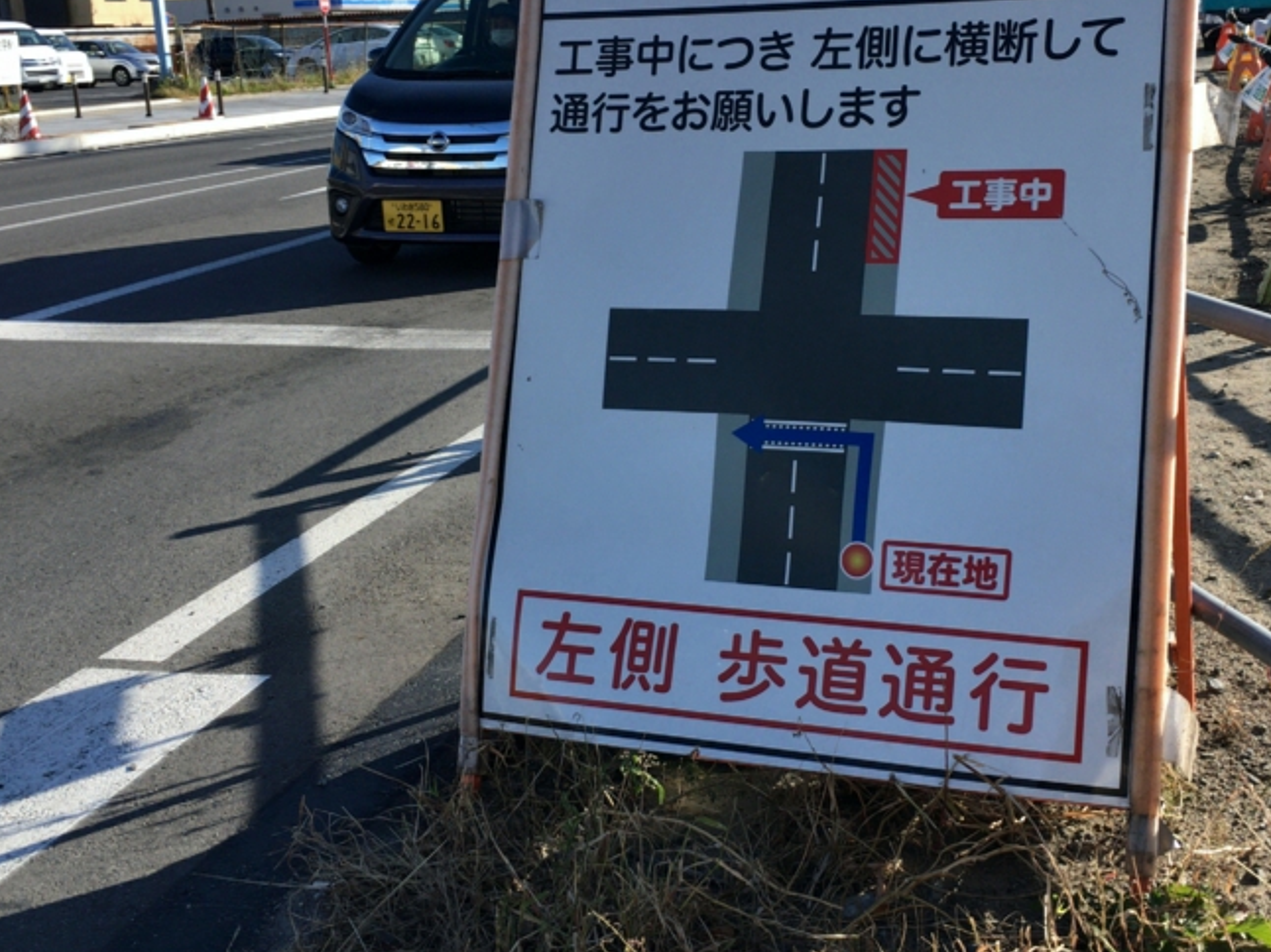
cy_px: 386
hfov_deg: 41.1
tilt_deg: -10.7
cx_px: 756
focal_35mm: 46
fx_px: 1688
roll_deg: +4.9
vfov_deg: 31.4
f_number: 2.2
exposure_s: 1/680
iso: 25
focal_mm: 4.15
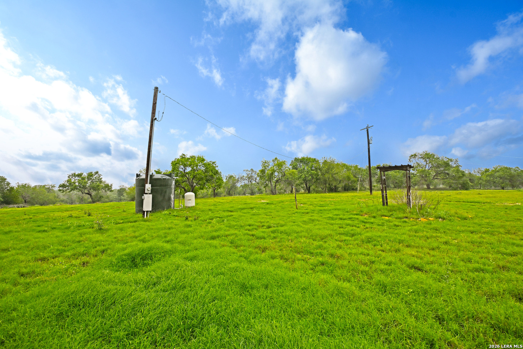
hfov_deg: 90.0
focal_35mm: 18
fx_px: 261
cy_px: 174
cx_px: 262
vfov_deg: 67.4
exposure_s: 1/125
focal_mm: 12
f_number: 5.6
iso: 64
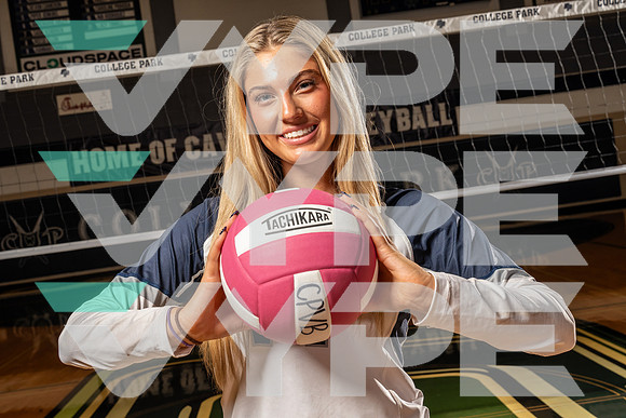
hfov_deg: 38.2
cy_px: 209
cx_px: 313
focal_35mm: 52
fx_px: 904
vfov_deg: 26.0
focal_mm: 52
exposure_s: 1/250
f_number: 11
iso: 640
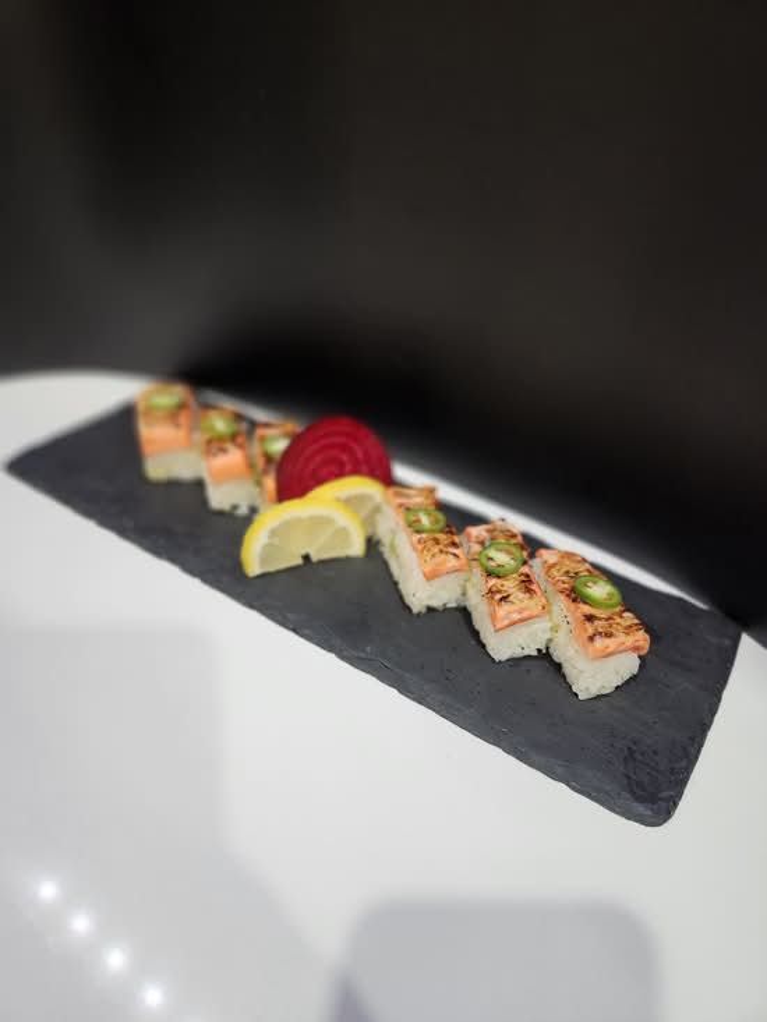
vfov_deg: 73.9
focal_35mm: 23
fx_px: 679
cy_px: 511
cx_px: 384
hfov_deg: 58.9
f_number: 1.8
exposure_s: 1/100
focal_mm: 5.54
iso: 640
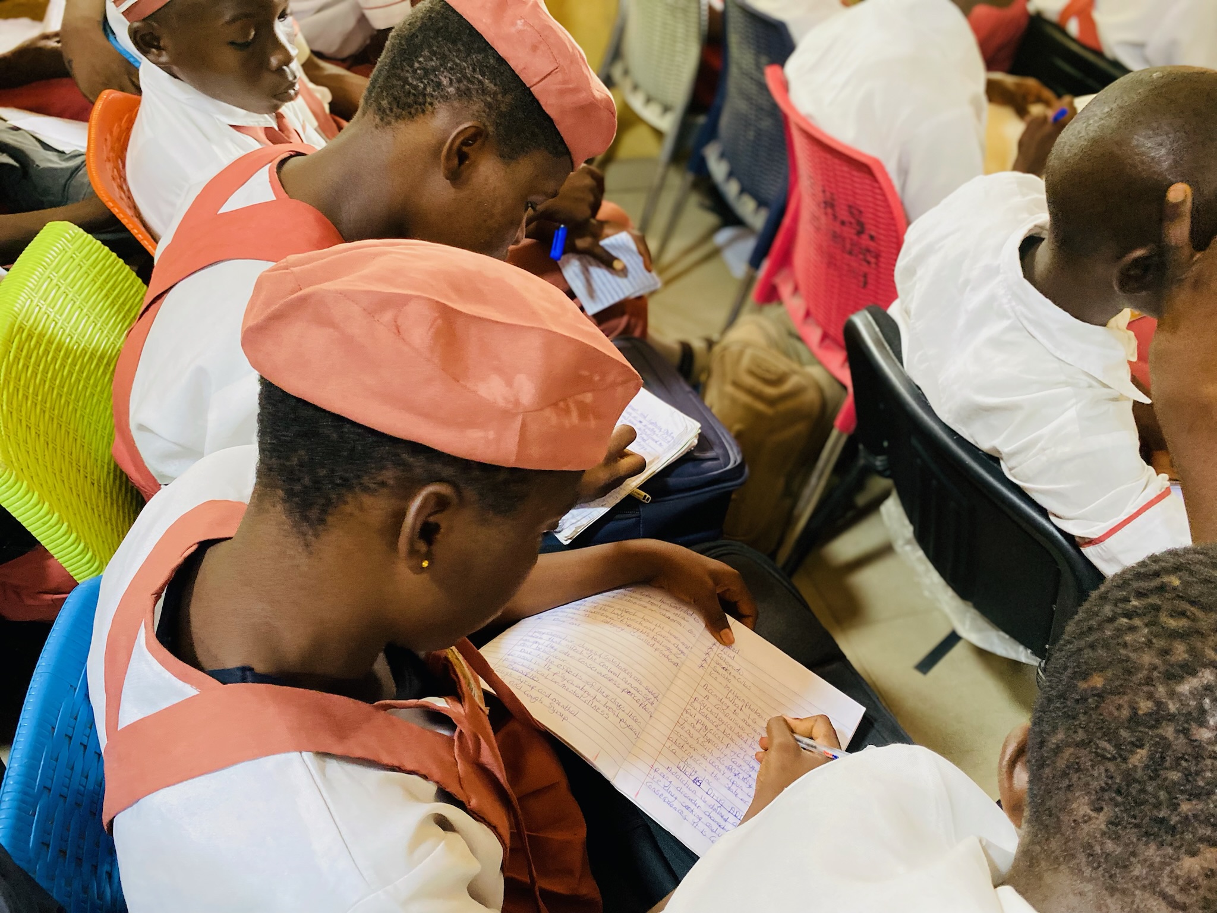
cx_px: 608
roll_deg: -8.4
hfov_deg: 67.3
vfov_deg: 53.1
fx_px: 914
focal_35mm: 26
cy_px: 456
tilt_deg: -44.2
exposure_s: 1/59
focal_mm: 4.25
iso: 500
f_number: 1.8
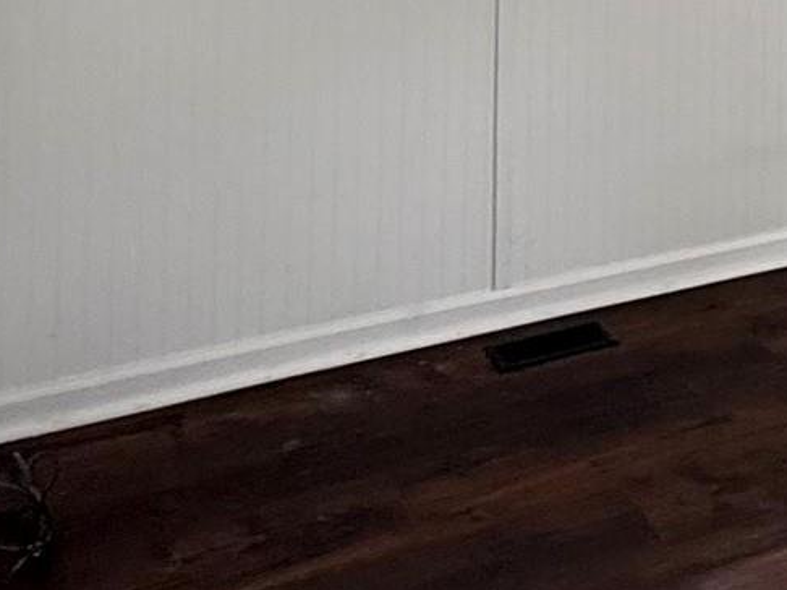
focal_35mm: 59
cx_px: 732
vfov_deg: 20.5
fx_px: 1341
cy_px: -337
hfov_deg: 31.0
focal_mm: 2.22
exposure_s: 1/99
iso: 200
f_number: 2.2
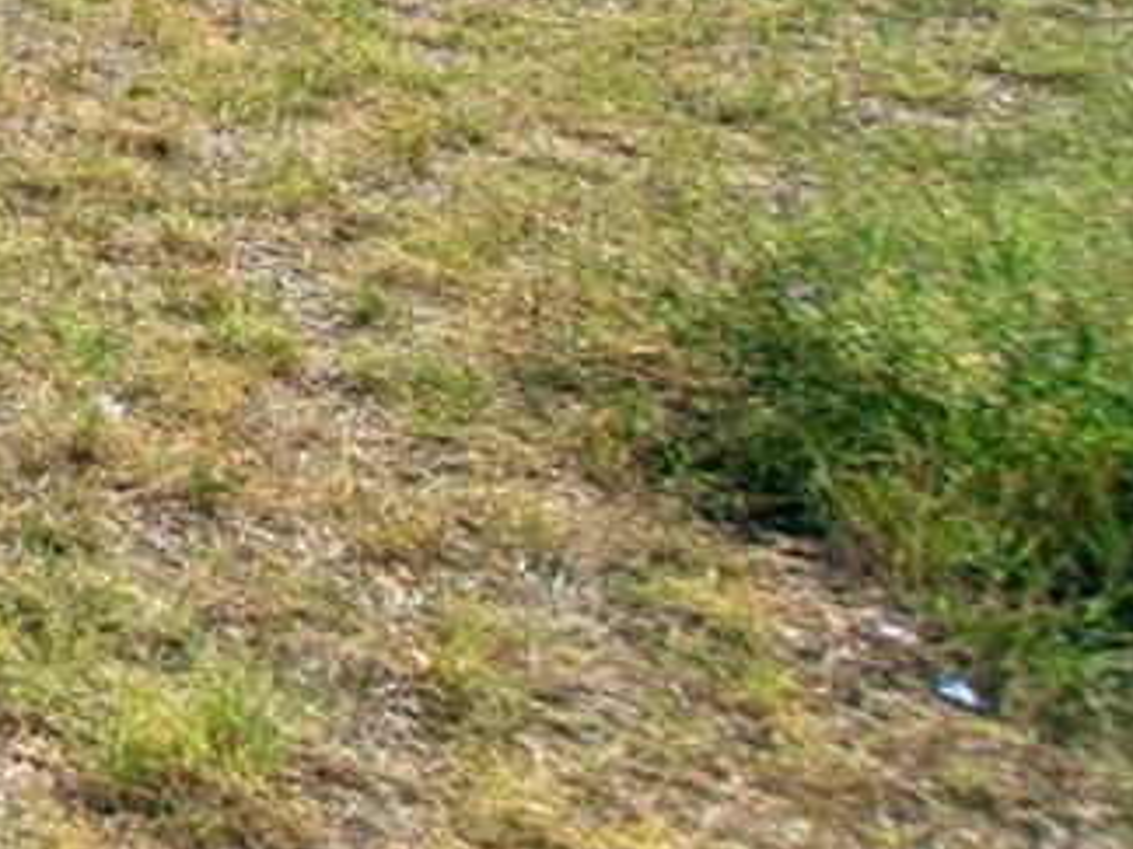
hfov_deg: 14.9
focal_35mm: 76
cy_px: -636
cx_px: -1602
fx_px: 2488
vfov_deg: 16.5
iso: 500
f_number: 4
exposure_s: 1/3200
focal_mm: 16
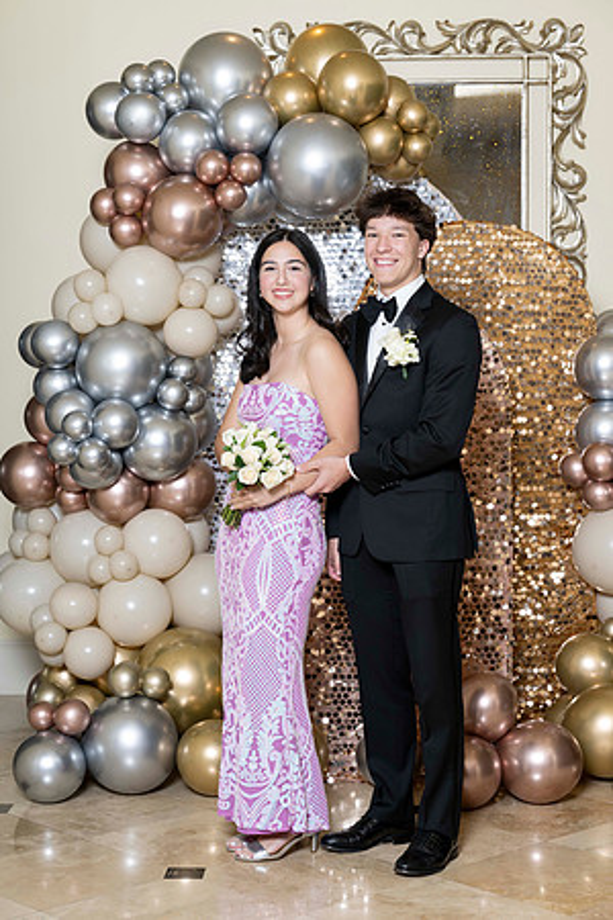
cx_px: 306
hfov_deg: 19.5
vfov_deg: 28.8
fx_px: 1788
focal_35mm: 70
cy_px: 460
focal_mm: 70
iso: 250
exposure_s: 1/200
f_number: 5.6
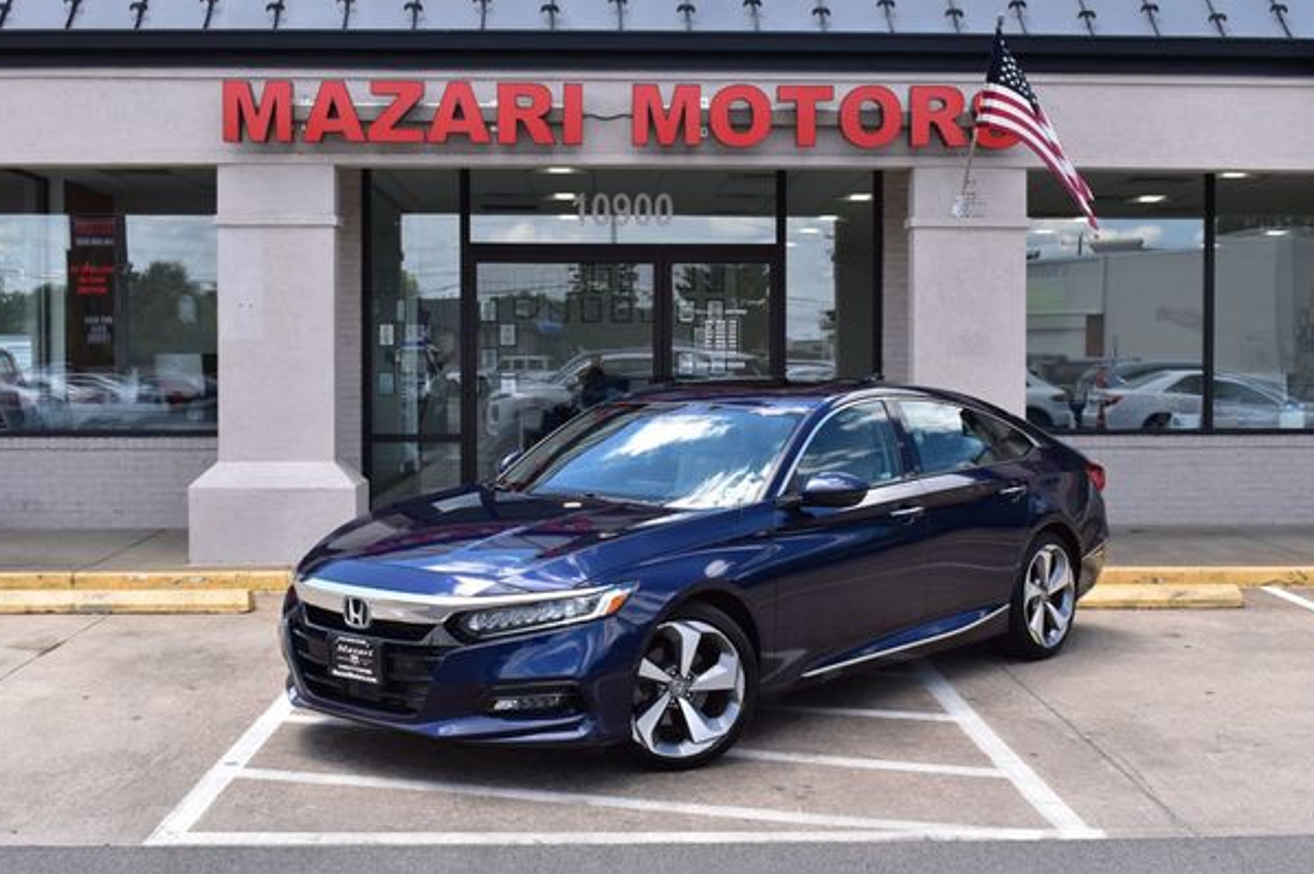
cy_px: 413
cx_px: 675
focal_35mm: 47
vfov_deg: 28.9
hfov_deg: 42.3
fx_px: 1698
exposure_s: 1/250
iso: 400
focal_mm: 29
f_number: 10
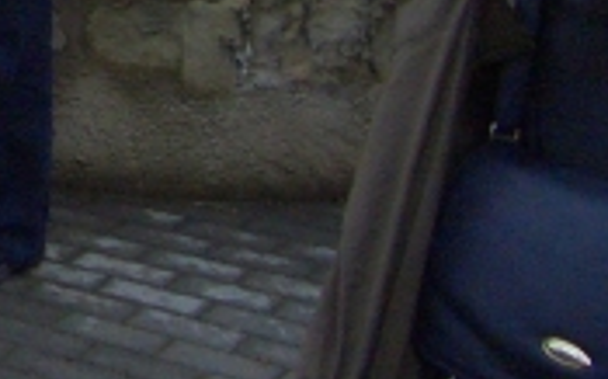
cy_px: -362
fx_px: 2251
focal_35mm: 136
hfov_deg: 13.8
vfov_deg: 9.1
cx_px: -479
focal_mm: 5.8
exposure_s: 1/320
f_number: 2.6
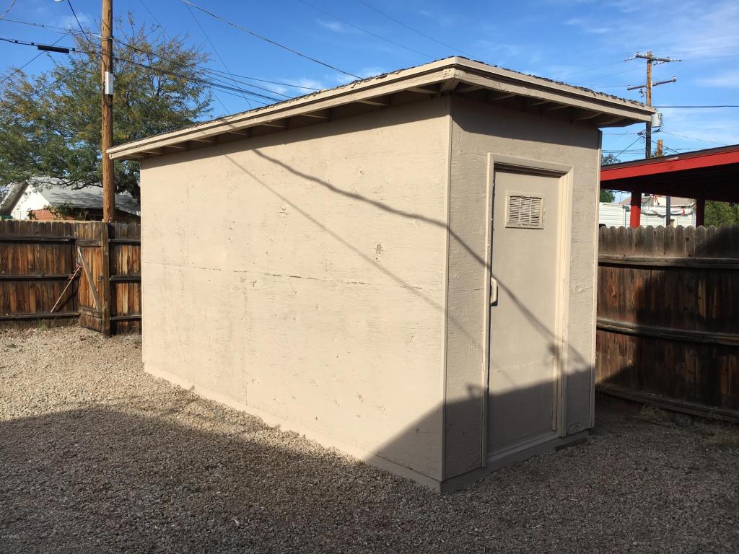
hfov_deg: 61.7
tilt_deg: -2.5
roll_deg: -1.1
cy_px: 277
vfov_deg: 48.2
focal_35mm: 29
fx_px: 619
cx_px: 370
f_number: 2.2
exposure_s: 1/1282
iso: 25
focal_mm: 4.15
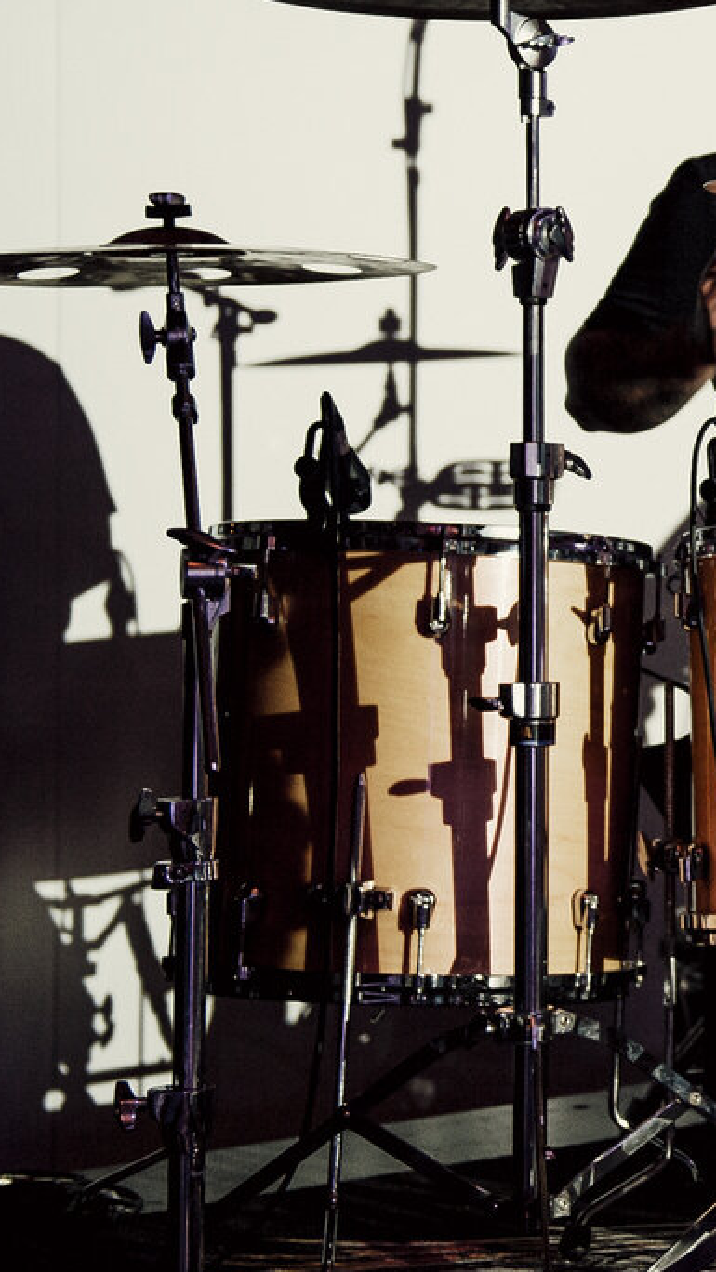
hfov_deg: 11.7
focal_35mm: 98
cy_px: 407
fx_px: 3306
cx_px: 1123
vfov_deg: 21.7
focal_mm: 40
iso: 640
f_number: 2.8
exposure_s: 1/125
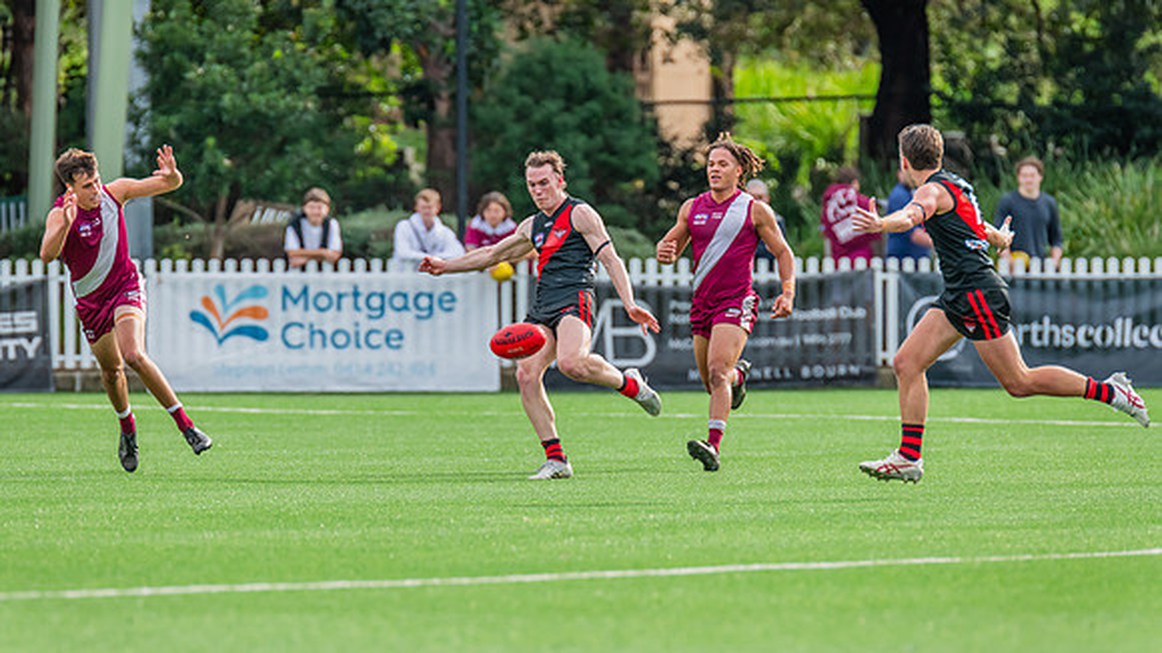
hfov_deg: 4.7
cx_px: 562
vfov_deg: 2.6
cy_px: 319
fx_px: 14131
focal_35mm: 459
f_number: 5.6
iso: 800
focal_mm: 420
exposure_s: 1/1250
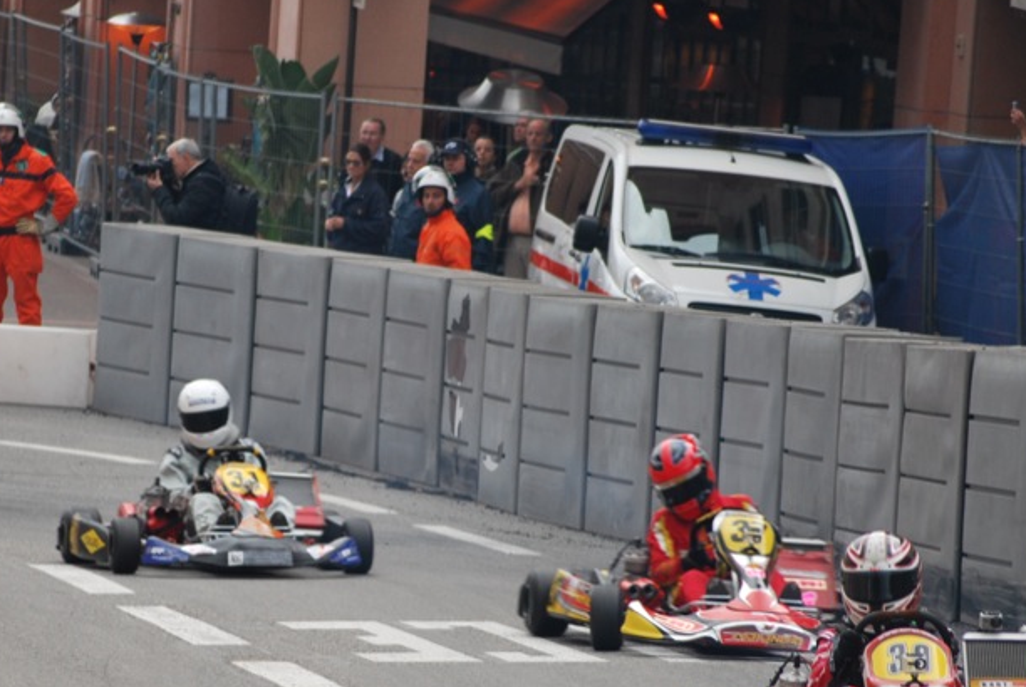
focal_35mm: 306
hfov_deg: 6.7
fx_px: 8733
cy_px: 472
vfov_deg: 4.5
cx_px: 297
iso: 200
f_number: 5
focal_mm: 122
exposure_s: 1/160
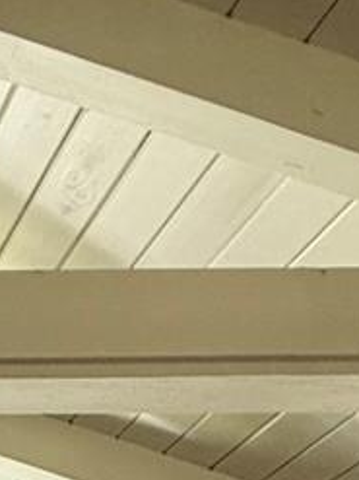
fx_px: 1176
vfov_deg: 16.0
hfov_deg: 13.9
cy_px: 1038
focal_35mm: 85
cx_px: -418
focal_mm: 2.22
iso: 320
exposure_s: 1/99
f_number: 2.2
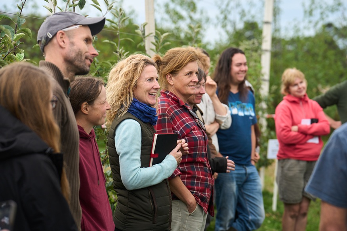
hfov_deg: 20.0
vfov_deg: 13.4
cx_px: 174
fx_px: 983
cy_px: 116
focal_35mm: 102
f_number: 4
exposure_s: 1/500
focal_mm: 102
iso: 400
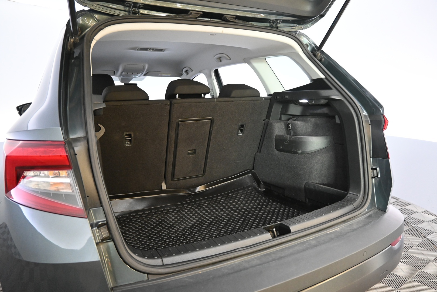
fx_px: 291
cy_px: 146
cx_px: 218
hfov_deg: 73.7
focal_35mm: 24
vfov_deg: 53.1
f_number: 3.5
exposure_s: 1/25
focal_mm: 16
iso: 2500
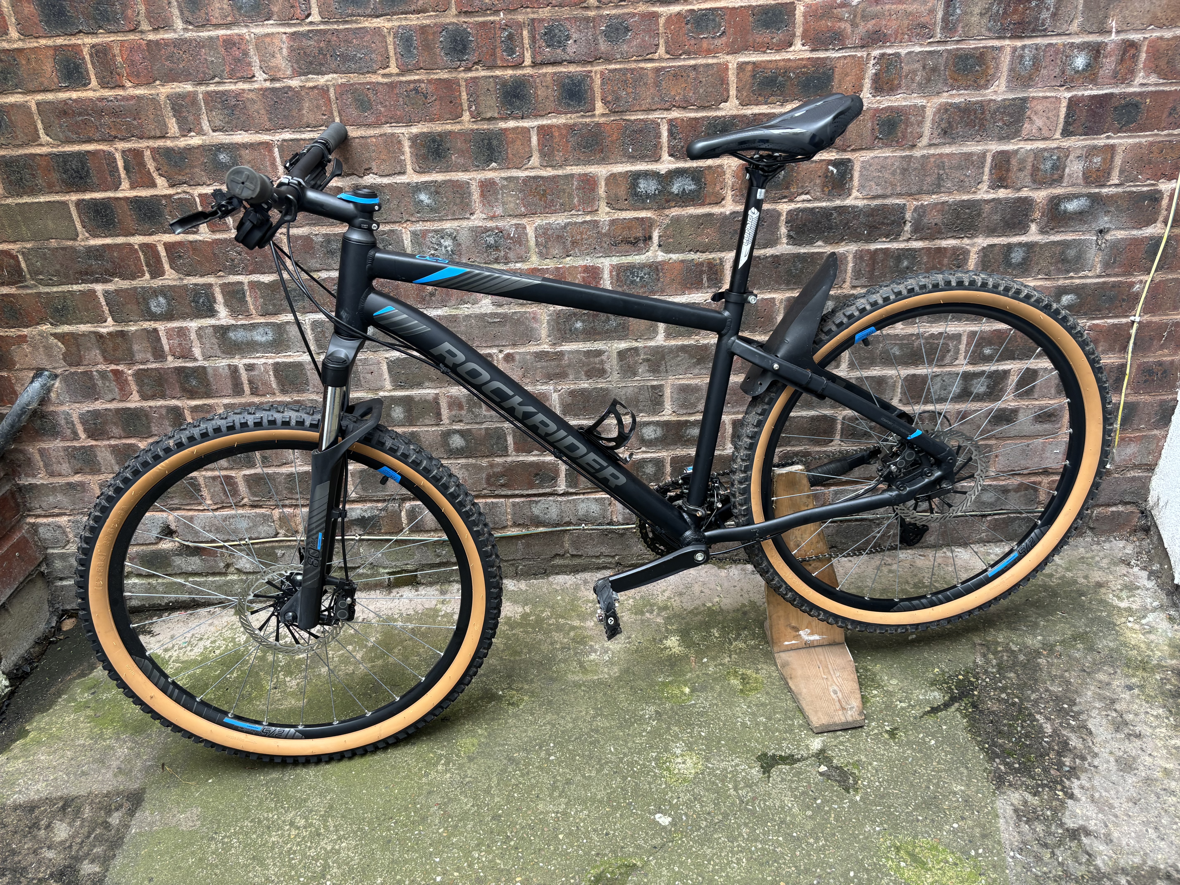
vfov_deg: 53.1
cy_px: 442
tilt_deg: -28.5
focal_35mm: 26
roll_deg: +3.1
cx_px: 590
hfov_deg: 67.3
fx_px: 886
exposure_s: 1/121
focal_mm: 5.96
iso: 80
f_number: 1.6
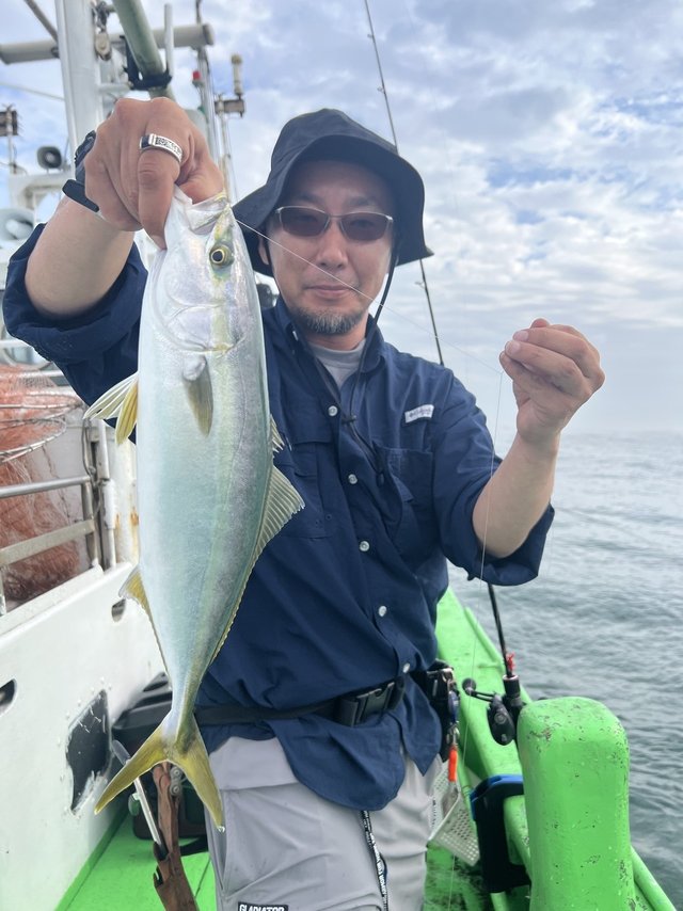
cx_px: 342
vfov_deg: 67.3
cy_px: 456
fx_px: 684
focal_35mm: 26
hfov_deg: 53.0
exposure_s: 1/1431
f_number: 1.5
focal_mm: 5.7
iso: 50
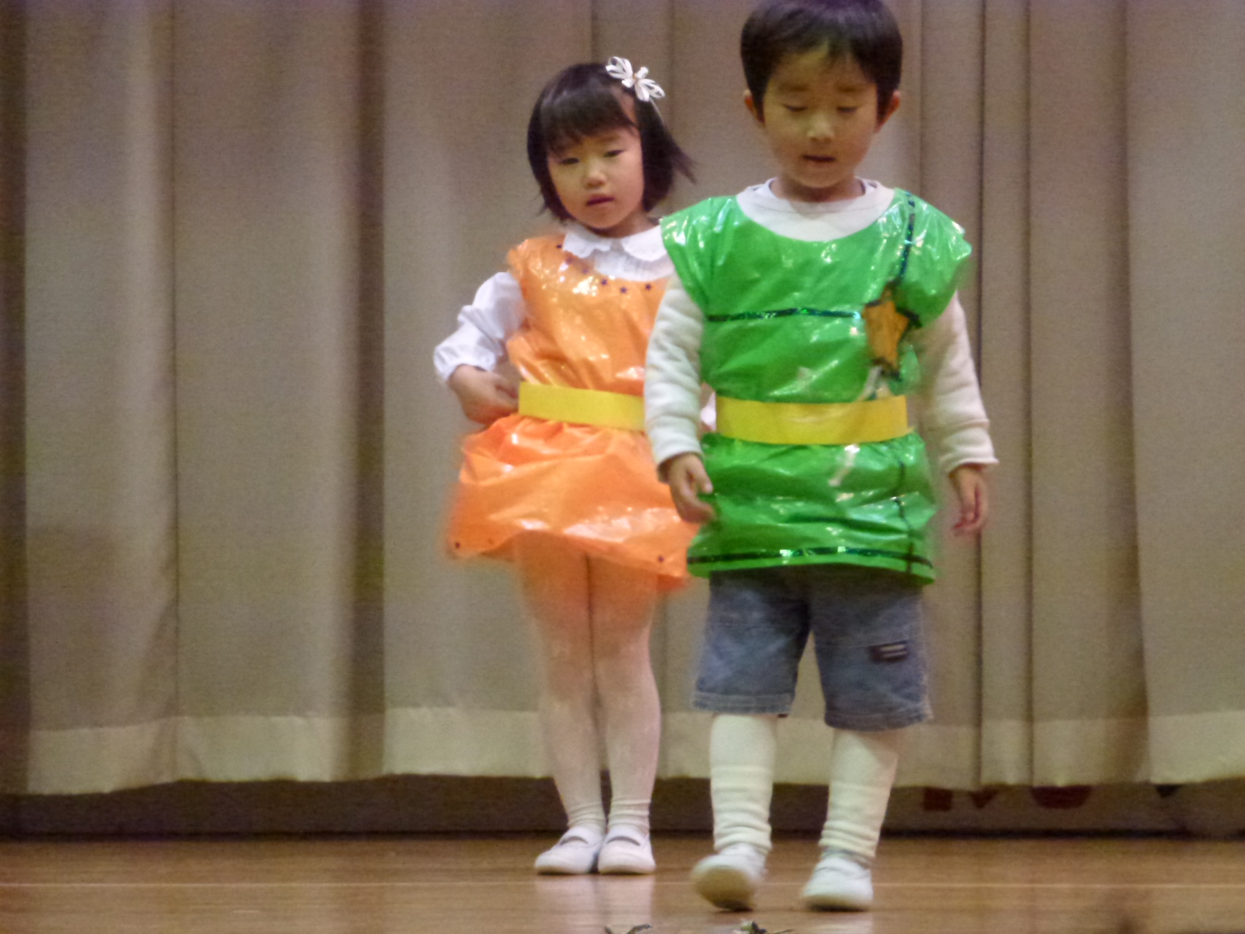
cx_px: 622
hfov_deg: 10.0
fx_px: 7085
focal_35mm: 197
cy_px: 467
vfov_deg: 7.5
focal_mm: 35.2
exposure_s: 1/30
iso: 1600
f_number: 5.5
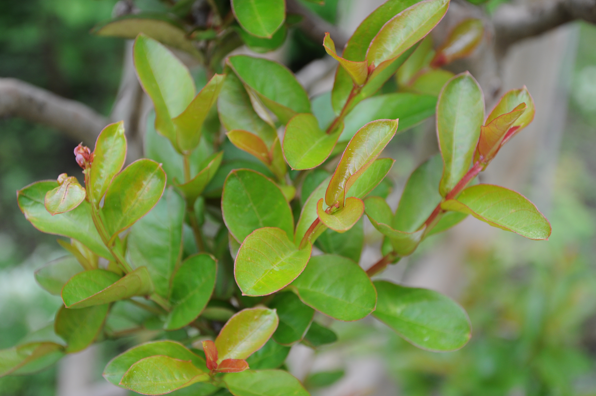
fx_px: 1356
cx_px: 302
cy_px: 211
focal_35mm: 82
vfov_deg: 16.6
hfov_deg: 24.8
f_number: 5
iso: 200
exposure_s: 1/80
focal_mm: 50
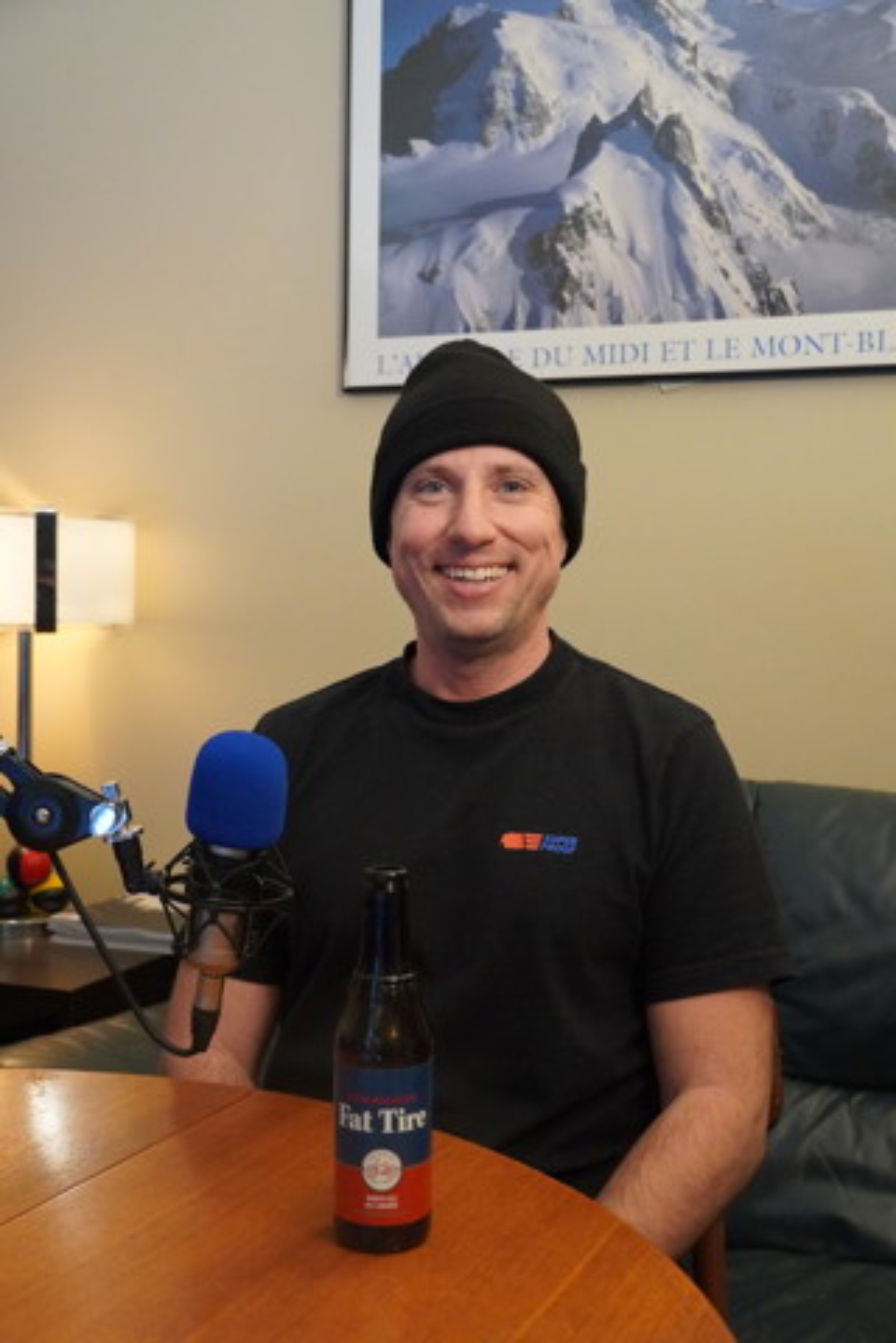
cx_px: 448
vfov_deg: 45.0
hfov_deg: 30.8
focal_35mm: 44
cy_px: 672
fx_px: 1624
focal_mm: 29
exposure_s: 1/125
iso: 6400
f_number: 4.5
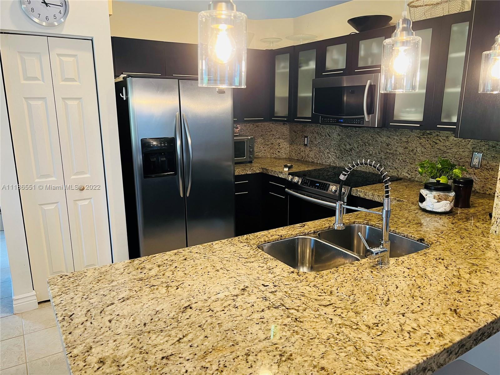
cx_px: 250
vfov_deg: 53.1
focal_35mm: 26
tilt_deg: -12.5
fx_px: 376
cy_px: 188
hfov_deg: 67.3
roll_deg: -0.5
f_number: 1.5
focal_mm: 5.7
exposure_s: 1/60
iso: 80
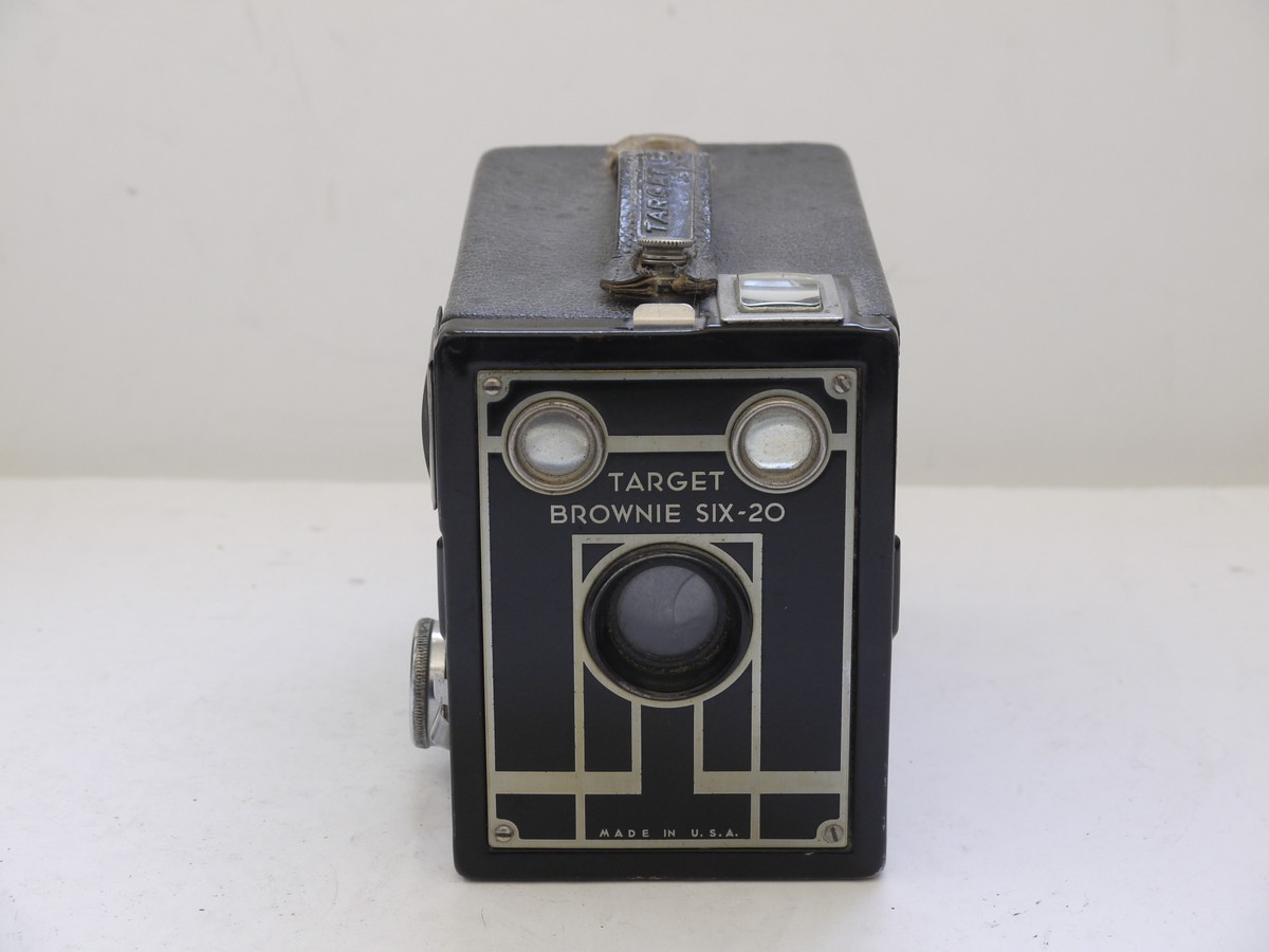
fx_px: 3079
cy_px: 476
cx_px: 634
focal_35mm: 84
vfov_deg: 17.6
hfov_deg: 23.3
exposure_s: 1/10
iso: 400
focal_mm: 42
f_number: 10
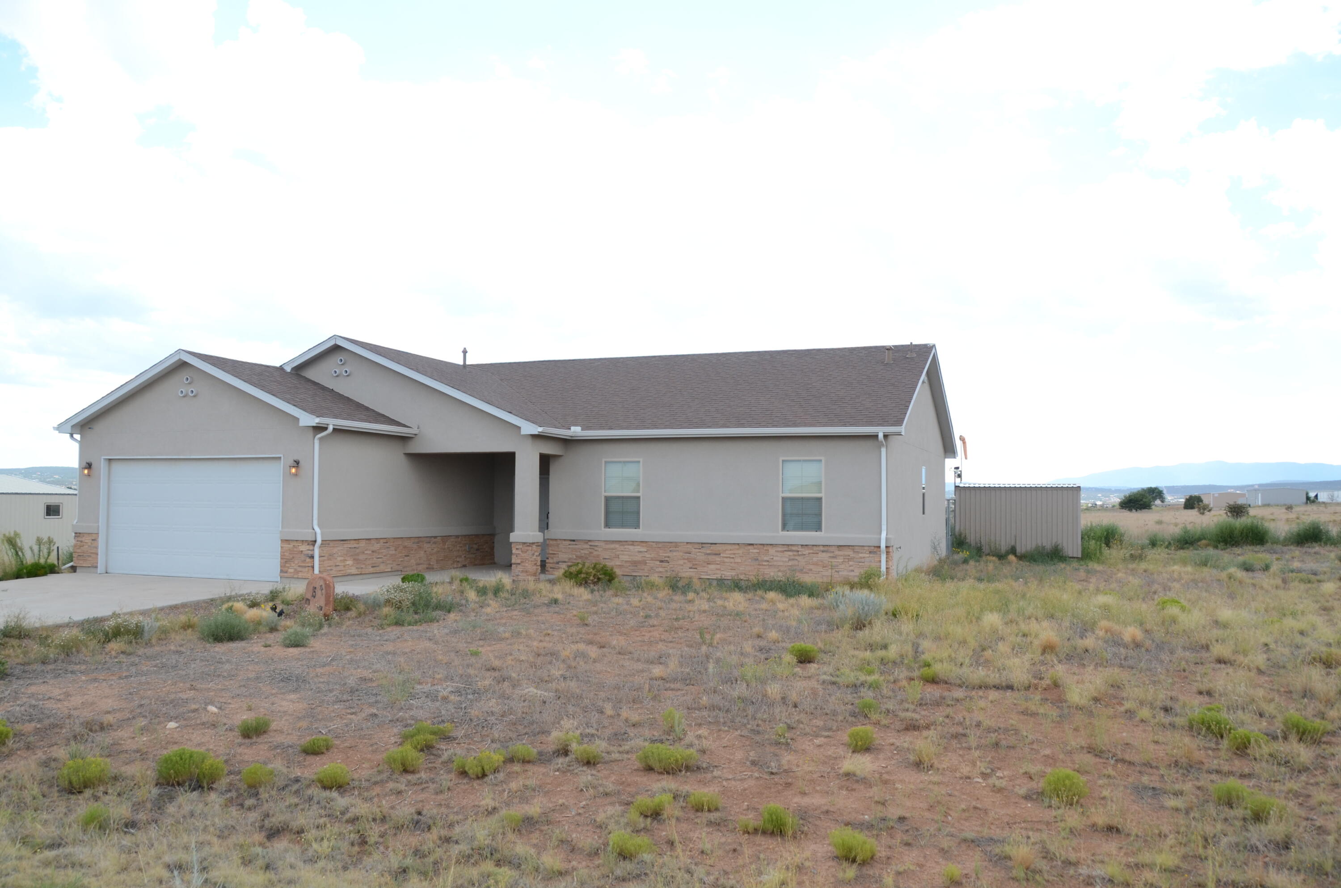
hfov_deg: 67.5
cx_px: 670
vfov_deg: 47.7
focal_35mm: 27
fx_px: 1004
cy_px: 444
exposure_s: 1/1000
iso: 400
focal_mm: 18
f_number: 5.6
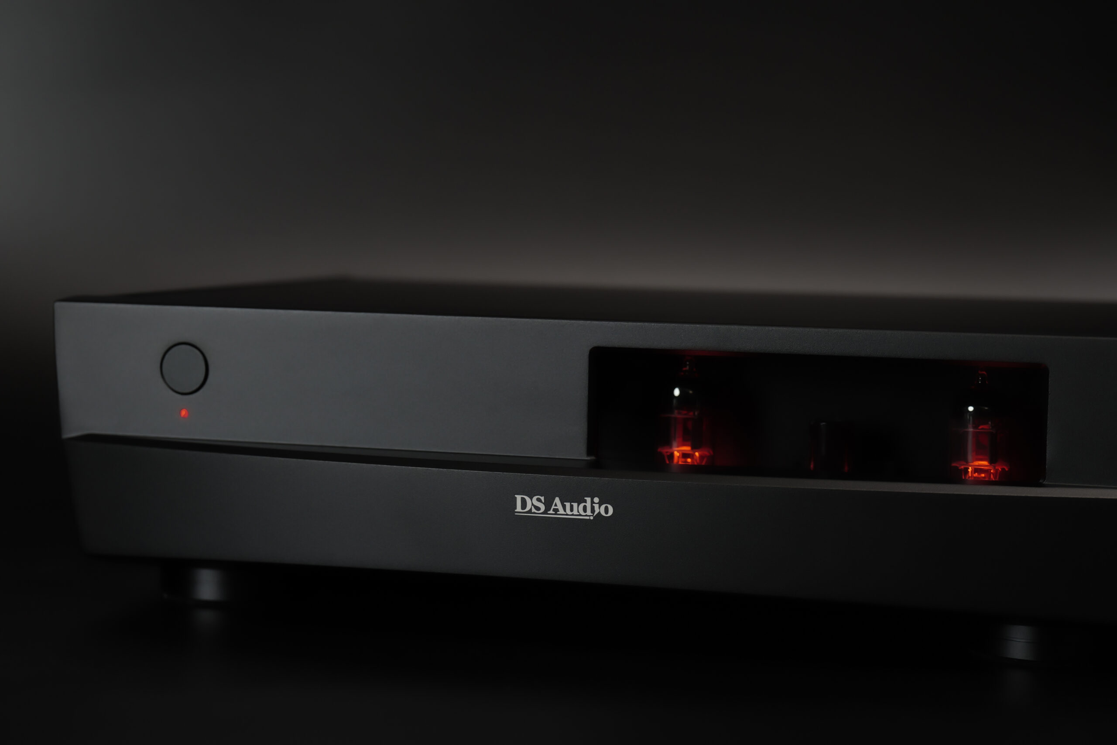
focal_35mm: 79
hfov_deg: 25.7
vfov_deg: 17.3
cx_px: 558
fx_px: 2451
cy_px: 372
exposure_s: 1/25
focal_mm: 52
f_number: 3.6
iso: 800
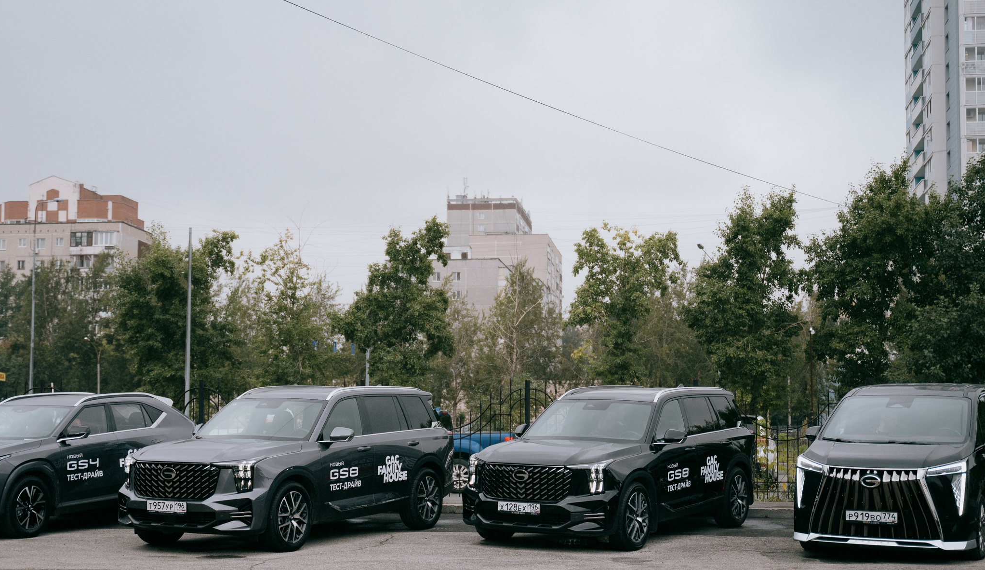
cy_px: 318
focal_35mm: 56
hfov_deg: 36.9
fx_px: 1473
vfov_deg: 21.9
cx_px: 441
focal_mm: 43
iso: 500
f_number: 2.8
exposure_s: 1/2500
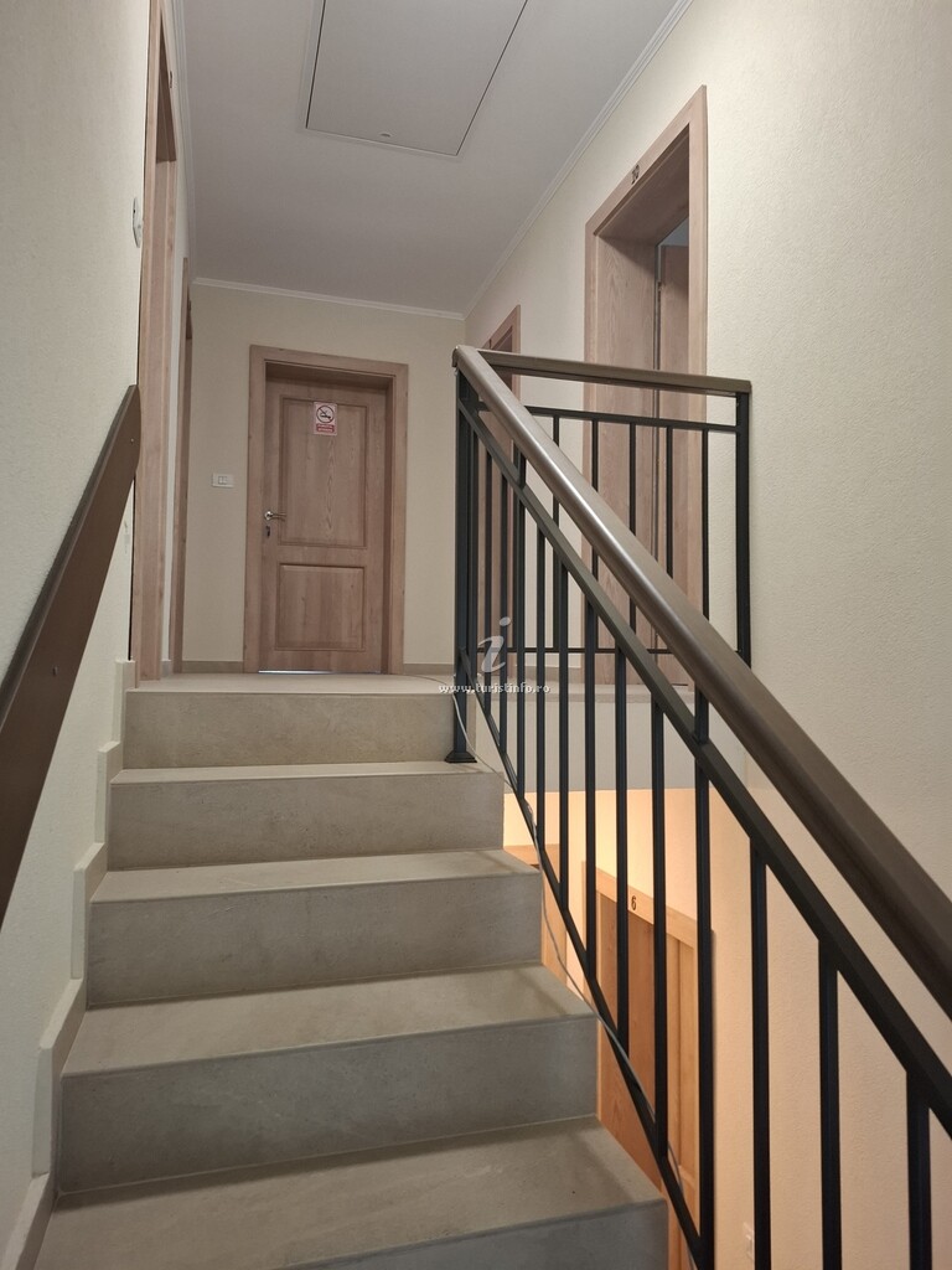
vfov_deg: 73.9
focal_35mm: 23
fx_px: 843
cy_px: 635
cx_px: 476
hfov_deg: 58.9
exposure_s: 1/33
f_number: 1.8
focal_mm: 5.54
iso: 250
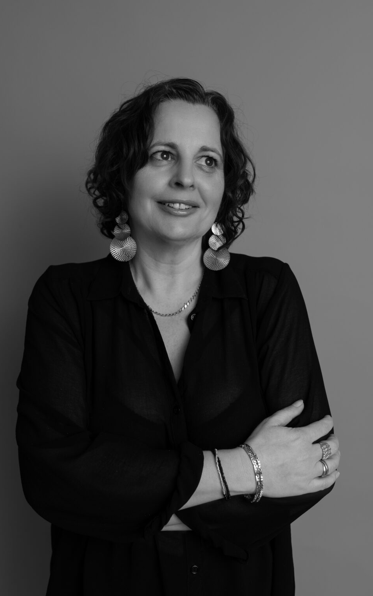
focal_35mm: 36
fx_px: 585
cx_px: 187
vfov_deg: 54.0
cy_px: 297
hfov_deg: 35.4
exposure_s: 1/125
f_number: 4.5
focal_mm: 35
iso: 100
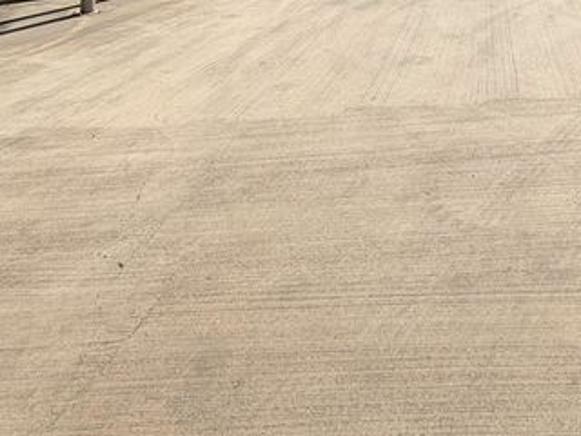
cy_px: -203
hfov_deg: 40.9
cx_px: 537
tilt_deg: +4.3
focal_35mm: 42
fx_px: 705
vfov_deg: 26.1
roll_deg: +0.9
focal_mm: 2.22
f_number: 2.2
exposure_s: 1/914
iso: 20
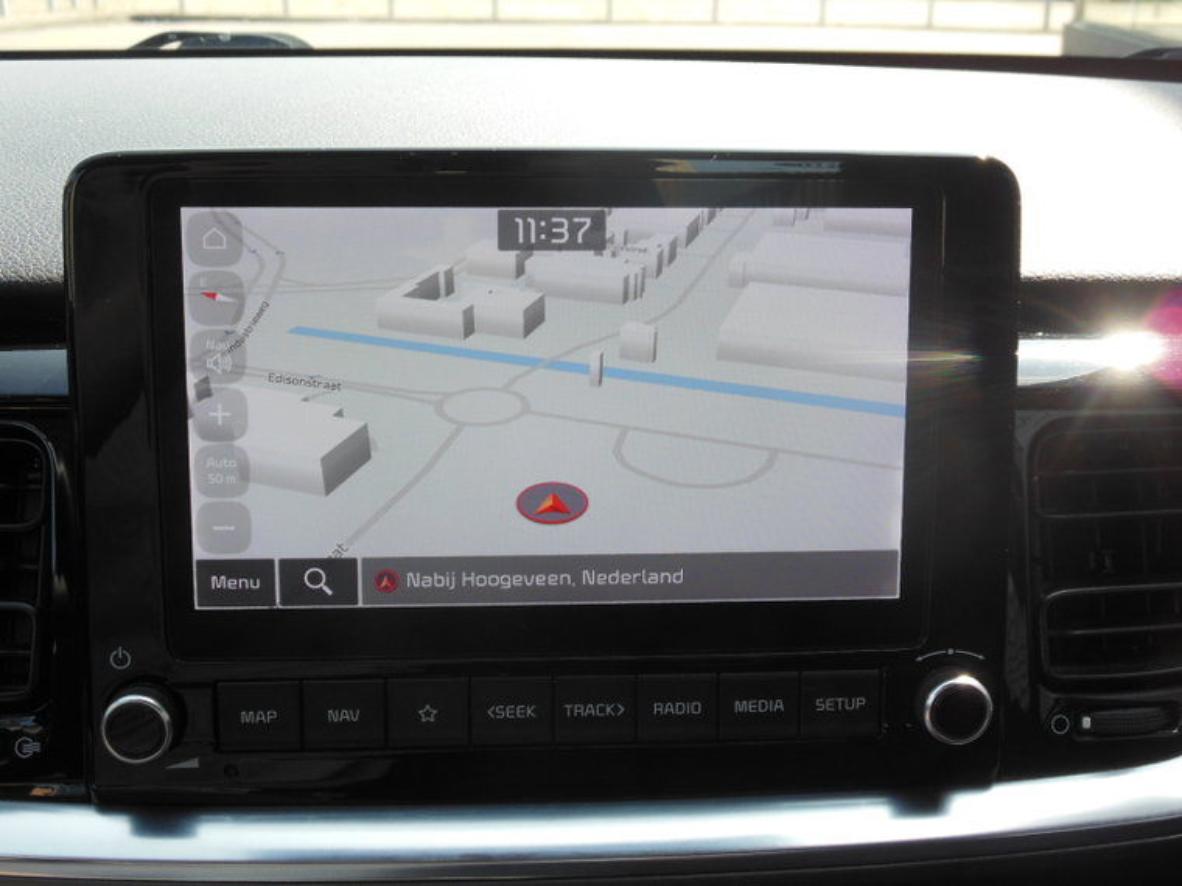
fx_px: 1707
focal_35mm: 50
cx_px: 591
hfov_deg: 38.2
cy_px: 443
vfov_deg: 29.1
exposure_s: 1/250
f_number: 4
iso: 200
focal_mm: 8.9
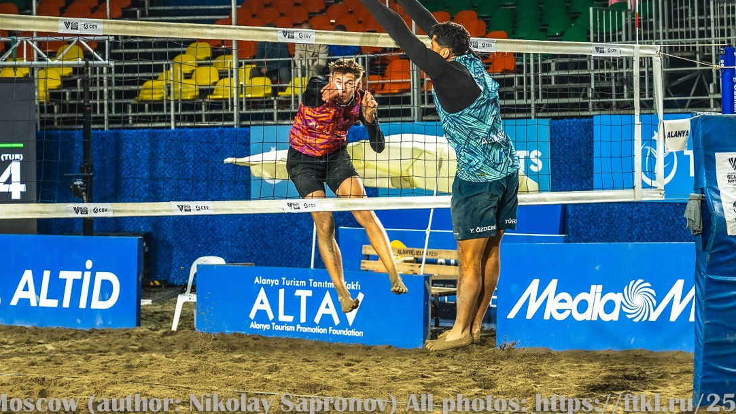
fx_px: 2537
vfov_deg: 9.3
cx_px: 341
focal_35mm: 130
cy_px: 133
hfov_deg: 16.5
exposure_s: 1/1250
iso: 1600
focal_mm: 70
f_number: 3.5
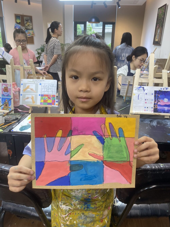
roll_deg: -1.3
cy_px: 114
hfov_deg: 53.1
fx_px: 170
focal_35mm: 26
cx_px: 85
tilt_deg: -21.2
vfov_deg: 67.3
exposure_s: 1/100
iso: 100
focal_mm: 4.25
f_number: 1.8
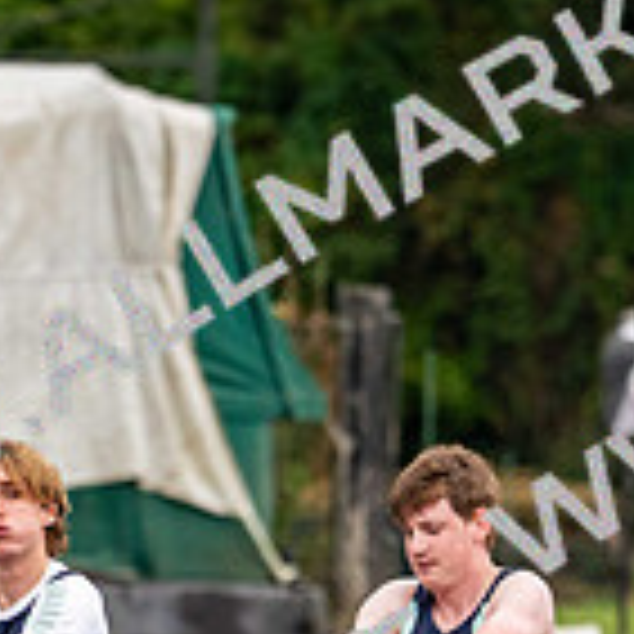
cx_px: 157
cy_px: 650
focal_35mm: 1398
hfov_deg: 1.3
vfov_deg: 1.3
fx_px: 28968
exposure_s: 1/2500
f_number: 4.5
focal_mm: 400
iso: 1000
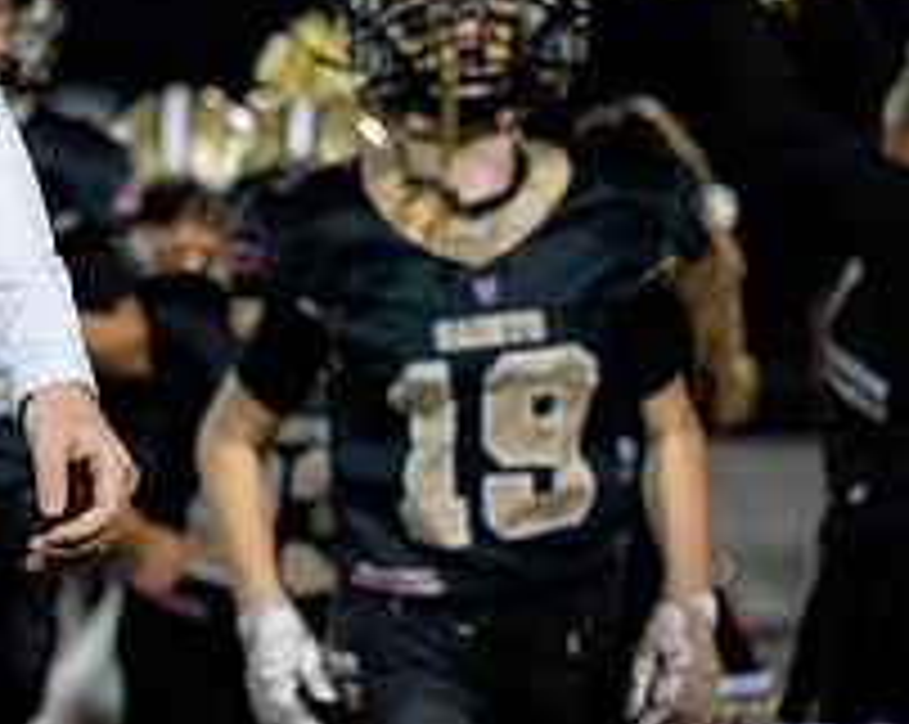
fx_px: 5077
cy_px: 191
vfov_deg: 8.2
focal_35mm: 189
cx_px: -360
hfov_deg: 10.0
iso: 6400
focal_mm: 70
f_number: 2.8
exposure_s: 1/1250
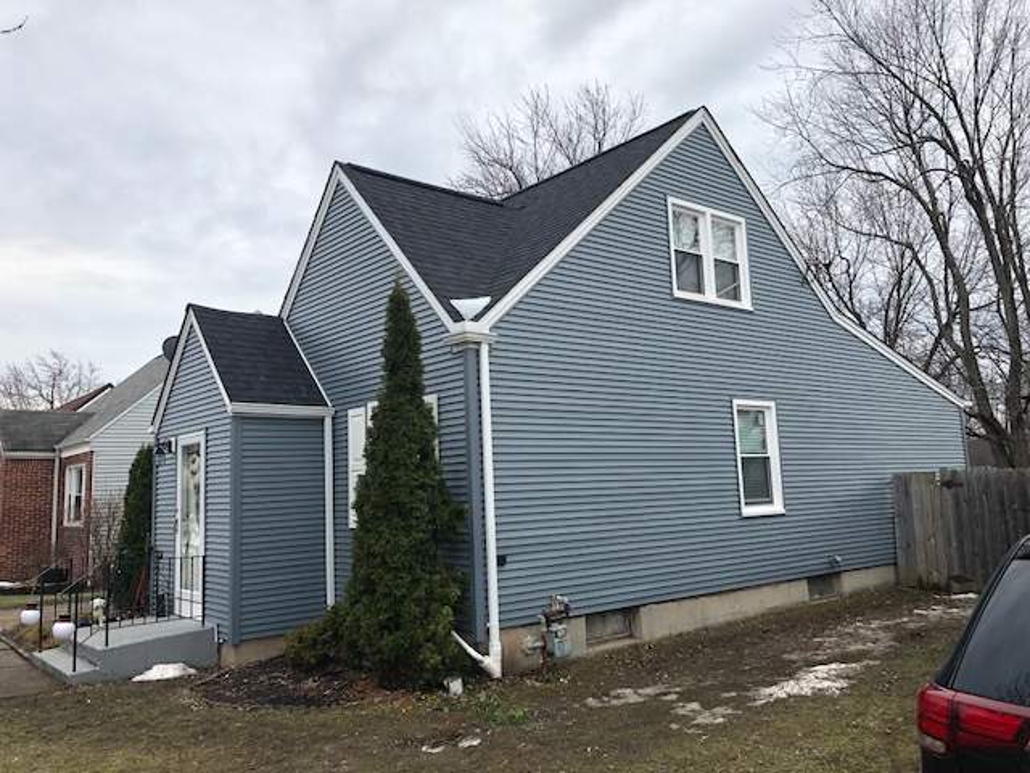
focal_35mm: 29
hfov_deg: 61.7
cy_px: 386
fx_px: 863
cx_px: 515
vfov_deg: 48.2
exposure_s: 1/436
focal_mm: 3.99
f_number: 1.8
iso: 20
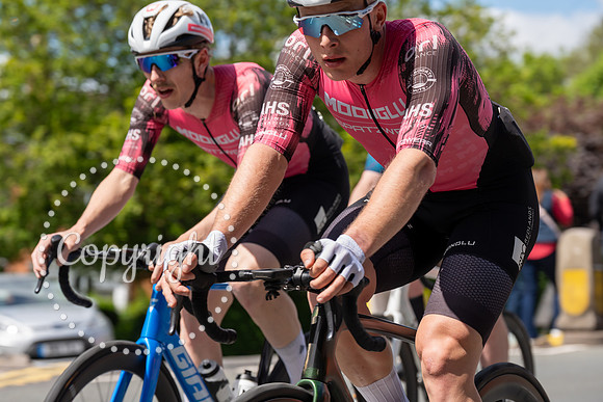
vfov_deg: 11.6
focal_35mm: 118
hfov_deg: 17.3
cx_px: 302
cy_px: 201
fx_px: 1977
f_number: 5.6
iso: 320
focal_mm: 118
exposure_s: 1/1000
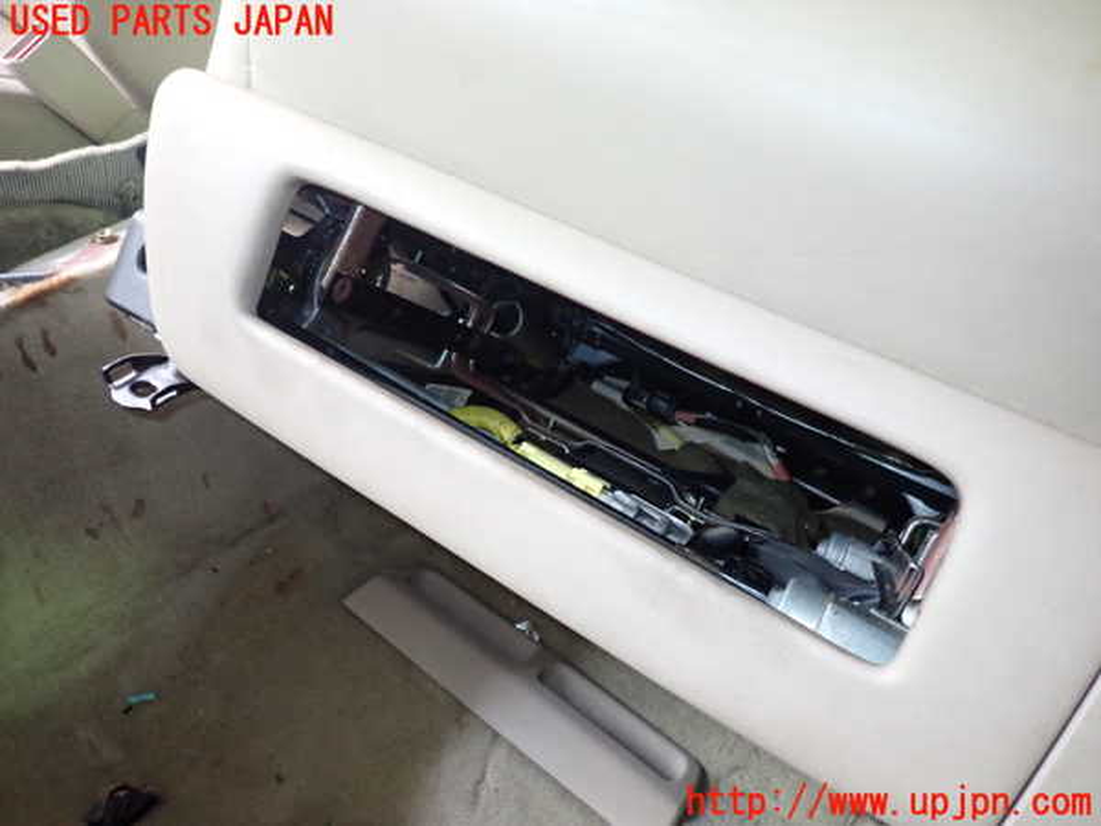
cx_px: 550
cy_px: 413
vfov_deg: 54.9
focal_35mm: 25
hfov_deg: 69.4
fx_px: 795
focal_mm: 4.5
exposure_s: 1/15
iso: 800
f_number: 5.6
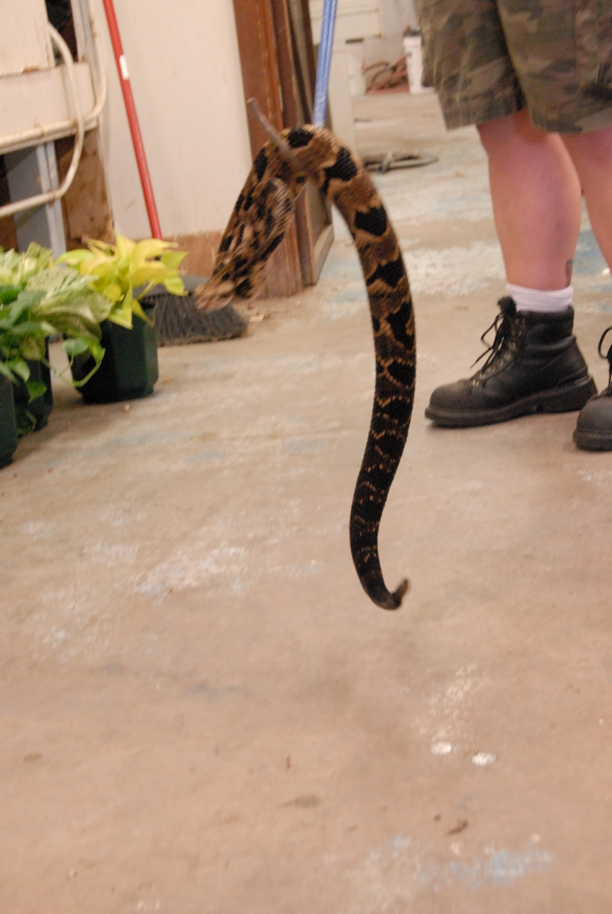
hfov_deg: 19.0
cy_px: 457
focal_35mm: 72
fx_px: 1831
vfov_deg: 28.0
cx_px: 306
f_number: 8
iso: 1600
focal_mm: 48
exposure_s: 1/15
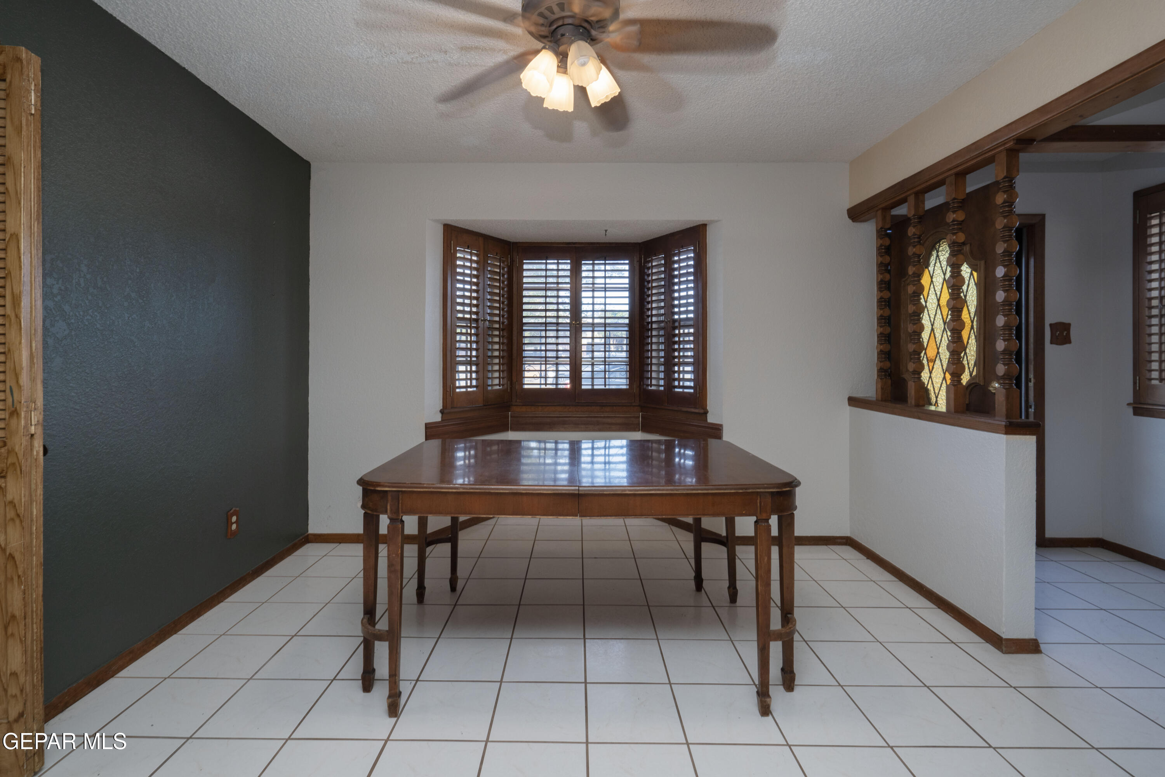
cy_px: 388
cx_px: 582
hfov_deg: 96.7
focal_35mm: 16
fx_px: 518
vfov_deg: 73.7
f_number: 9
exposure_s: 1/2.5
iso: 500
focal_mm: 16
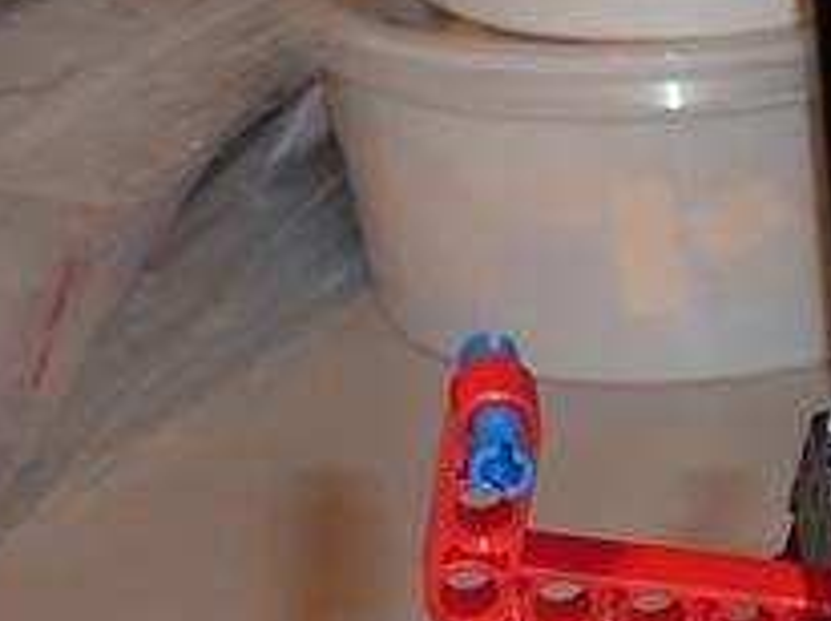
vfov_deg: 7.3
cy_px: 911
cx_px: 1763
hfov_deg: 9.2
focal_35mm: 199
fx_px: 4772
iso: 100
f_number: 3.6
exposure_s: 1/30
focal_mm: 6.5
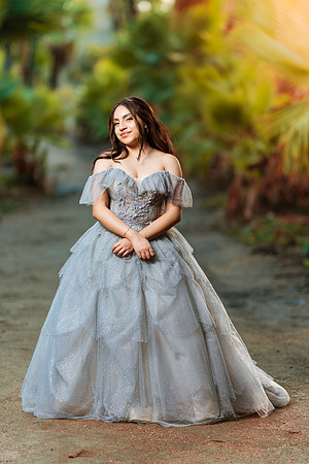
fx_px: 1738
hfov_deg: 10.2
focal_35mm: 135
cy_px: 232
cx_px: 154
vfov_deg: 15.2
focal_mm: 135
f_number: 1.8
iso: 100
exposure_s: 1/400
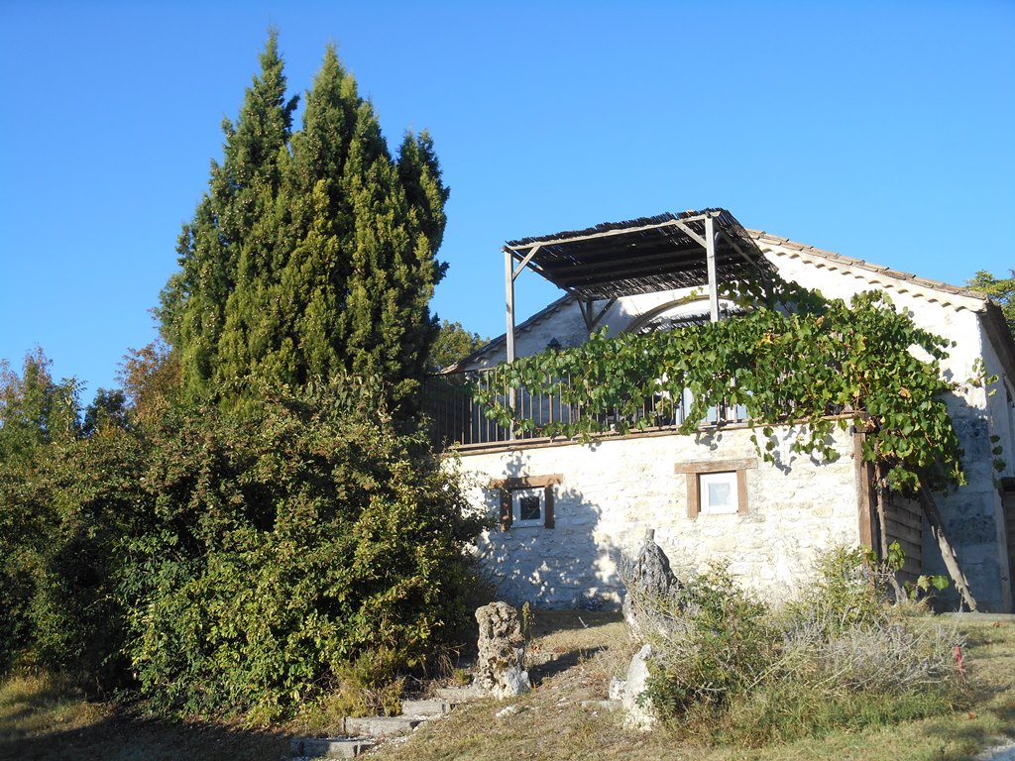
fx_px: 1349
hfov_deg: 41.2
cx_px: 508
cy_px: 380
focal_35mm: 46
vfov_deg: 31.5
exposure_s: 1/400
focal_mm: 8.3
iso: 80
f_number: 4
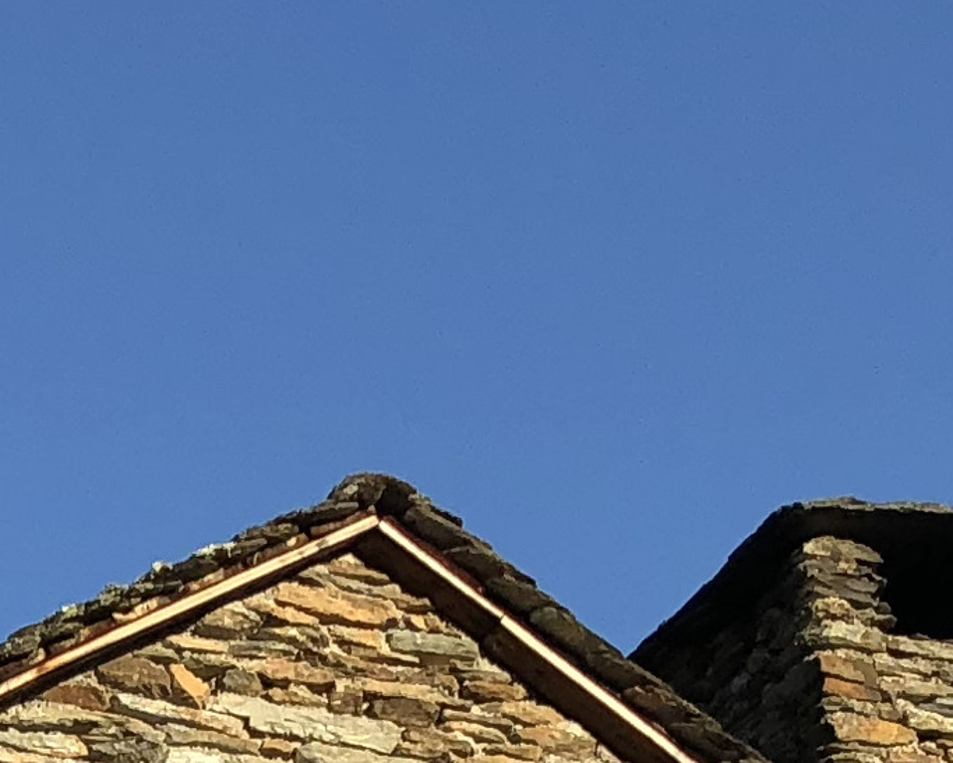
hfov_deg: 11.7
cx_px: -345
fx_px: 4515
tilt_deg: +16.9
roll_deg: +4.4
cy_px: 1931
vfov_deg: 8.7
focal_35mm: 160
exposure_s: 1/1116
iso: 20
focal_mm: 4
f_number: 1.8
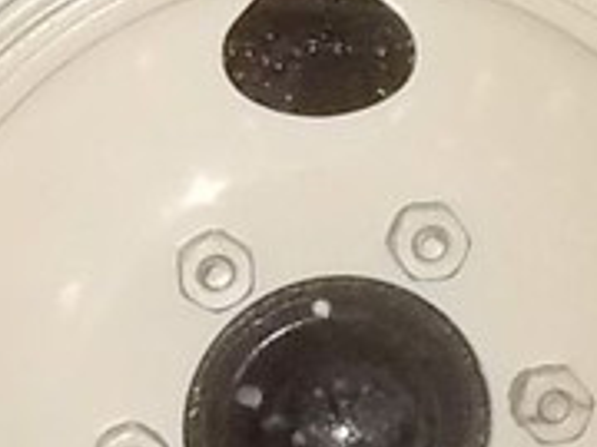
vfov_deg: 8.3
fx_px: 3070
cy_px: -20
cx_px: -260
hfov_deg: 10.8
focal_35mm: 178
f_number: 3.4
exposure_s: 1/25
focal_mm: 5.3
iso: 400
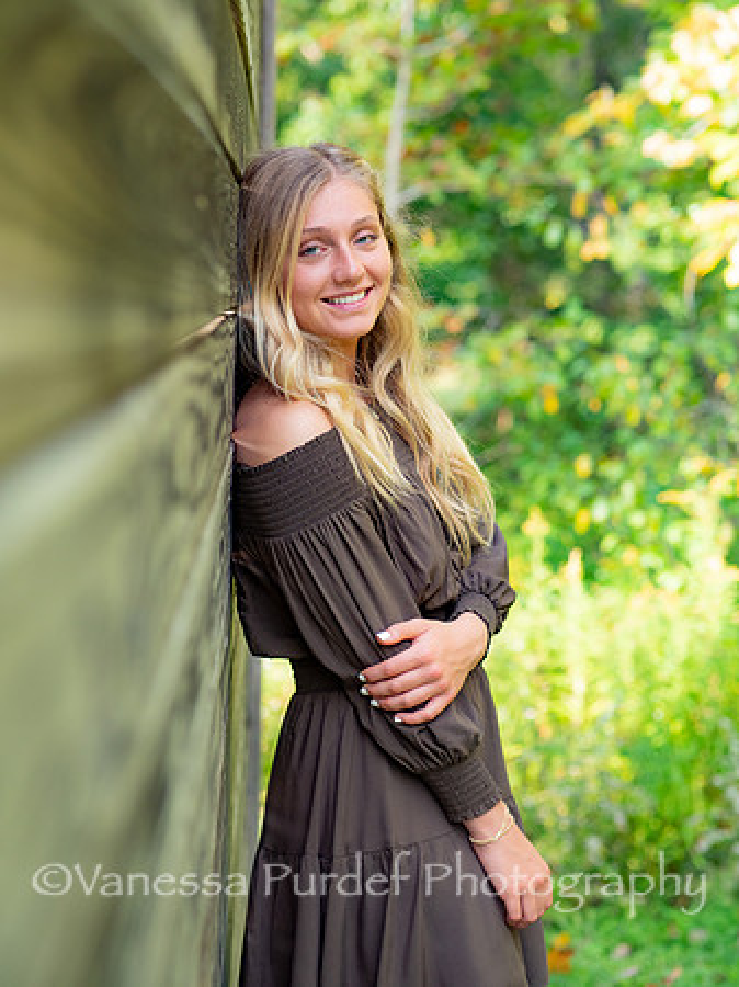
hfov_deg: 17.2
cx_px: 370
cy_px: 494
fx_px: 2450
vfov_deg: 22.8
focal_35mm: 86
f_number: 2
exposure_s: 1/1000
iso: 400
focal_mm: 43
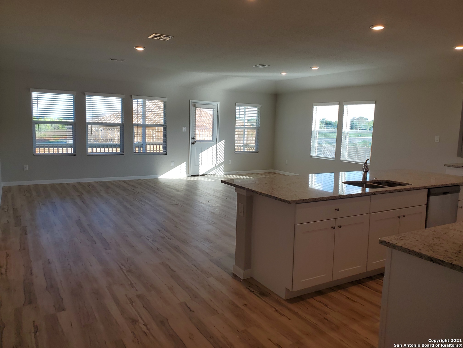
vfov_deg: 53.1
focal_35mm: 26
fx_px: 348
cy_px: 174
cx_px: 232
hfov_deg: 67.3
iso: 50
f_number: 2.4
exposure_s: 1/137
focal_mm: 4.3
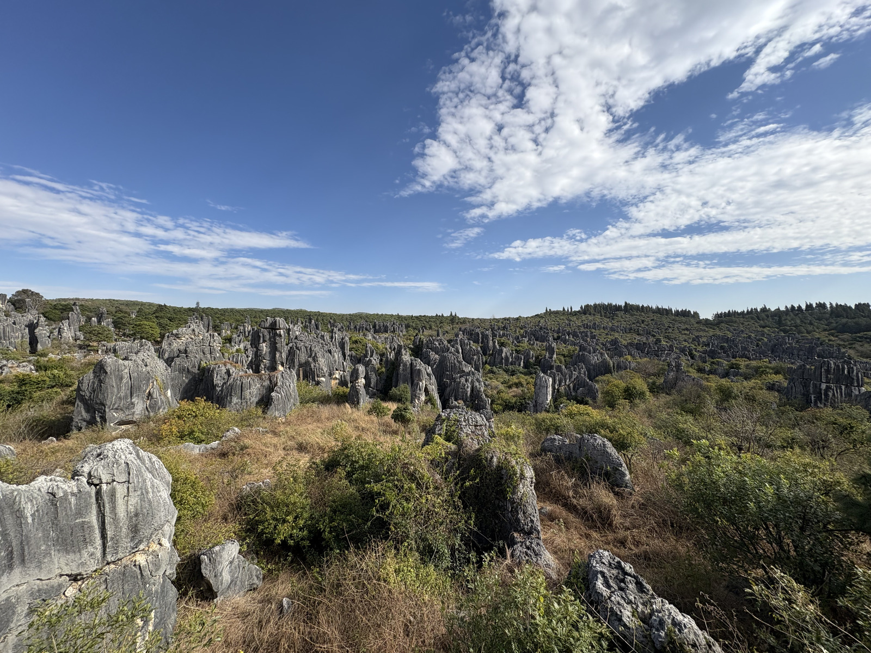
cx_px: 436
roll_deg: +0.2
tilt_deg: +0.1
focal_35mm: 14
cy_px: 326
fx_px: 352
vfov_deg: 85.7
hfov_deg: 102.1
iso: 50
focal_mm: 2.22
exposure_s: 1/1880
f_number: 2.2
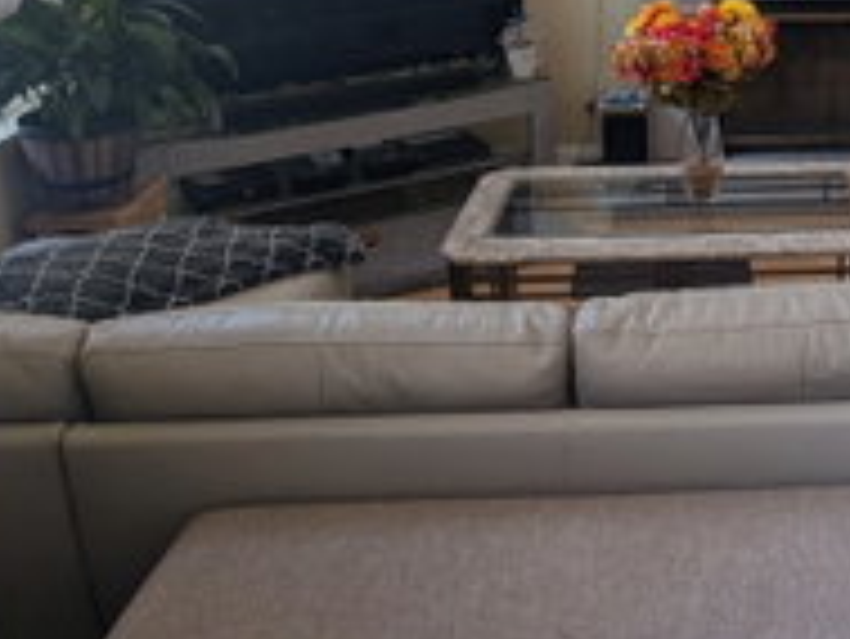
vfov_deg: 26.0
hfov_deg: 32.8
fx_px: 1327
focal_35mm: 54
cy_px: 43
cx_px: 834
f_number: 1.68
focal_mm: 6.9
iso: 57
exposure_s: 1/78.7
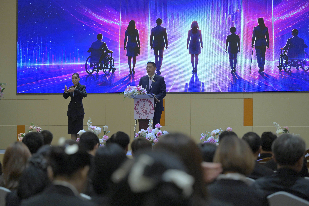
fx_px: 1030
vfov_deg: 11.4
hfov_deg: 17.1
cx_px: 154
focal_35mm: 120
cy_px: 103
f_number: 4.5
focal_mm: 120
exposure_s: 1/160
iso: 2500
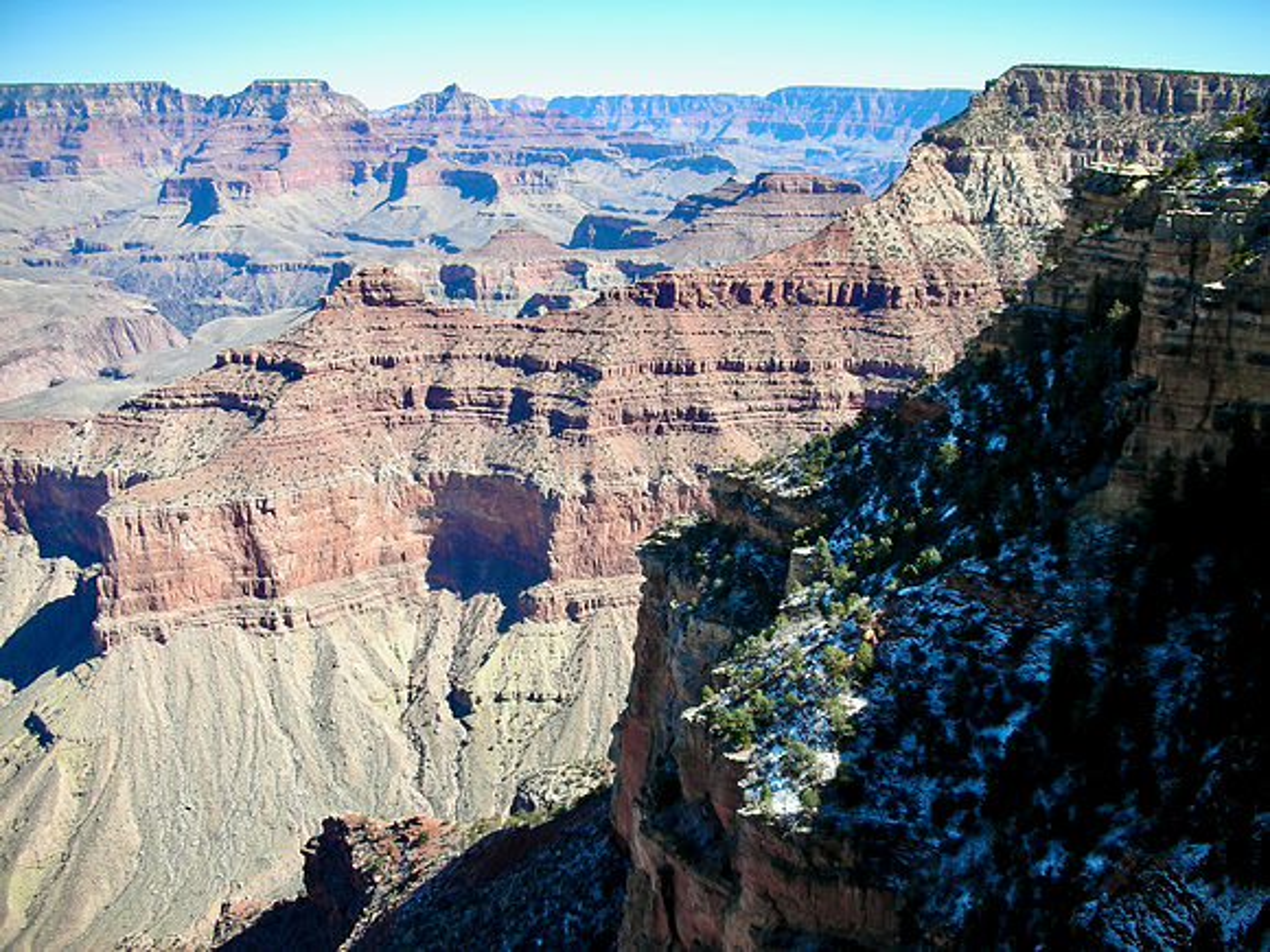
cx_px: 635
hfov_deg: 52.6
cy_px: 476
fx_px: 1284
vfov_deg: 40.7
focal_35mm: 35
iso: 50
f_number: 3
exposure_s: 1/364
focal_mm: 5.8
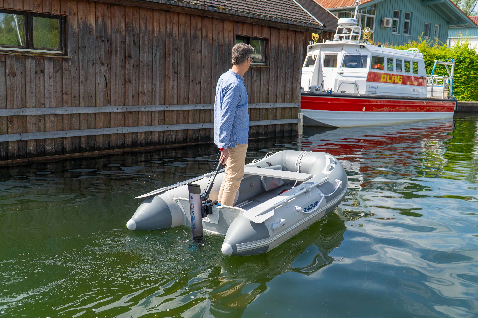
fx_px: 451
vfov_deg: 38.9
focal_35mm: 34
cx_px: 239
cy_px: 159
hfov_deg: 55.8
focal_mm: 23
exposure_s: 1/500
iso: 100
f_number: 4
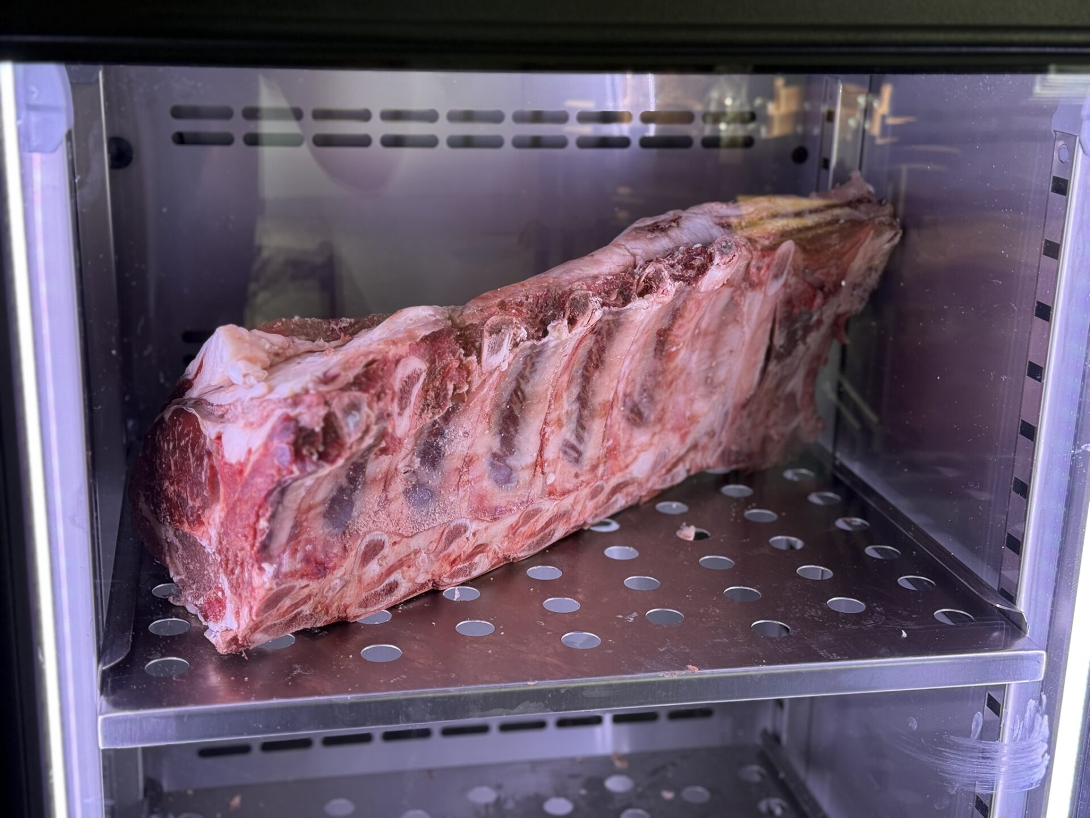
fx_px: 1511
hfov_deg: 39.7
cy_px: 409
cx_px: 545
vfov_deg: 30.3
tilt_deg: -17.2
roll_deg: -1.7
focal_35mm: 48
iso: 160
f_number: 1.78
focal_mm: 6.76
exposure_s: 1/156
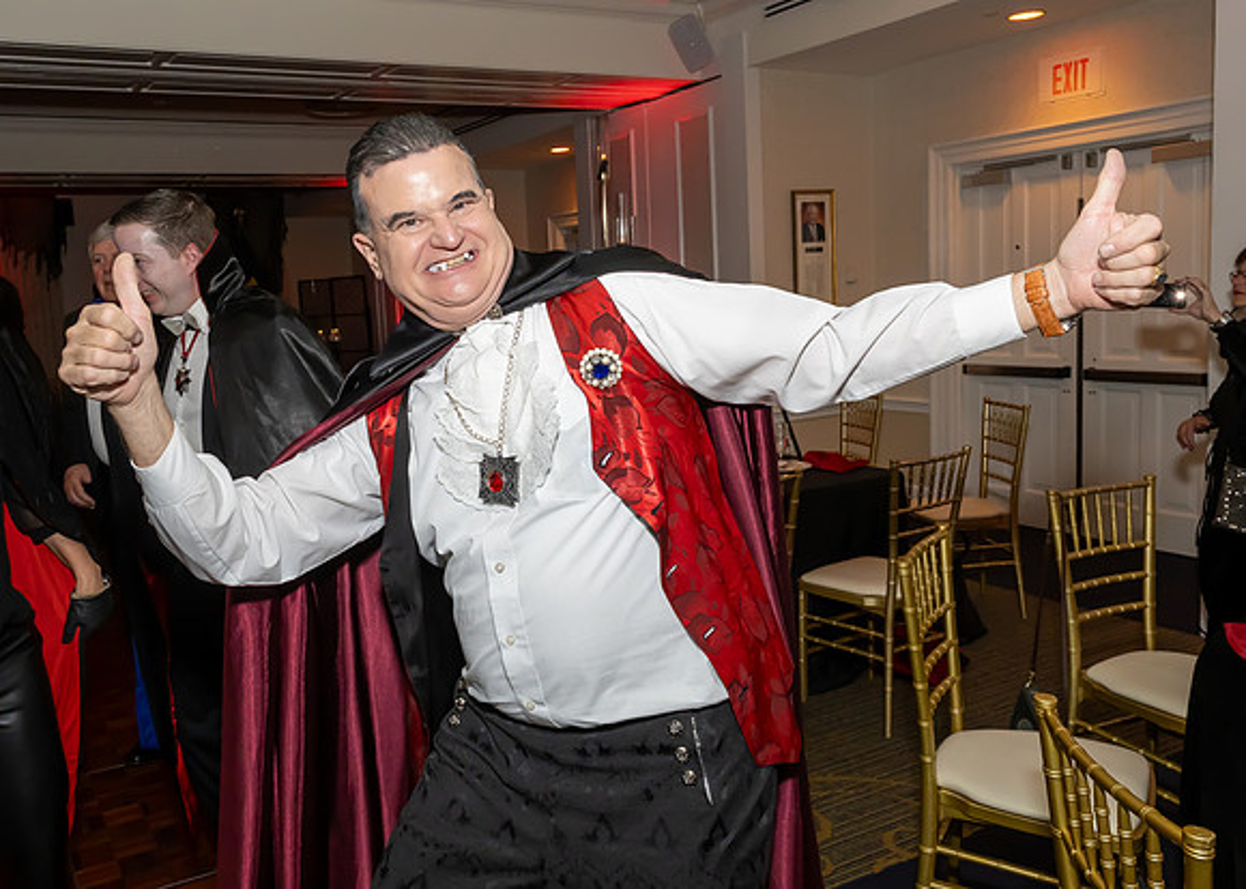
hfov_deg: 63.3
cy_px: 408
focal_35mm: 28
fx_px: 1004
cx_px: 523
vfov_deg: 47.7
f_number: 7.1
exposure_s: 1/250
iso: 640
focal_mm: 17
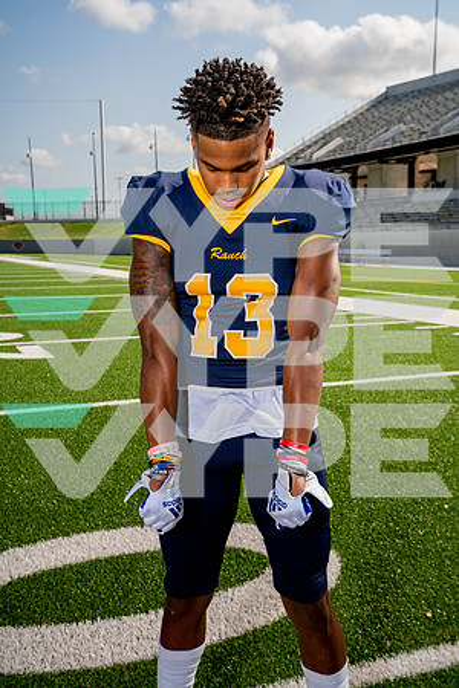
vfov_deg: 46.4
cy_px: 344
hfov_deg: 31.9
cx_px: 230
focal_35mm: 42
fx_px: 803
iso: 100
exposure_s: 1/250
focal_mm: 42
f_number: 7.1
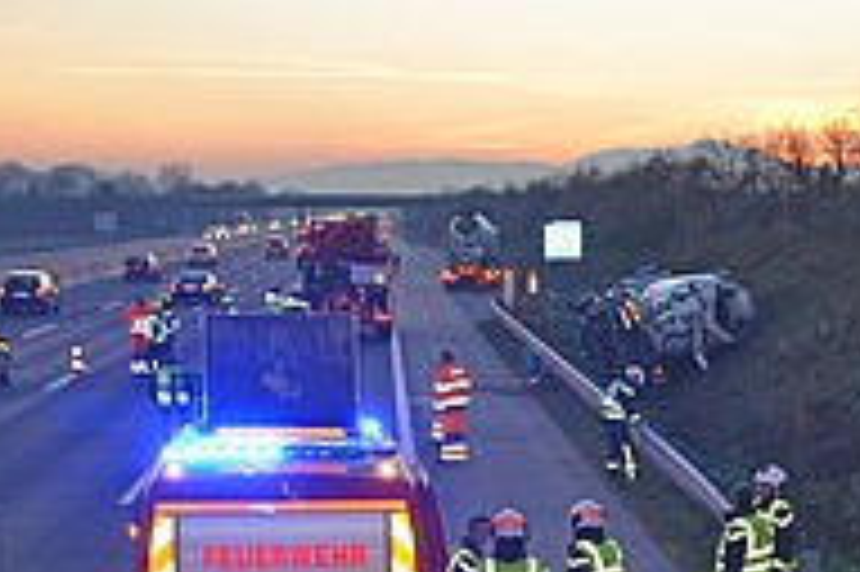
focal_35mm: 82
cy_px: 633
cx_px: 732
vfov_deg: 16.1
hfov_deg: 24.2
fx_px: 1957
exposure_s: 1/60
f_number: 4
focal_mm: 22
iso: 560
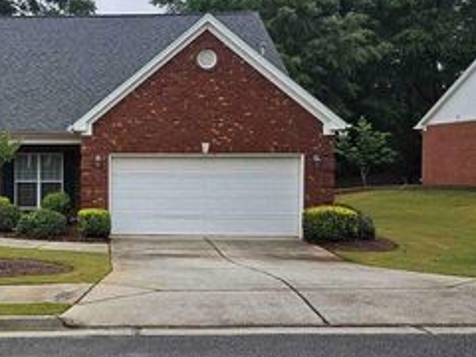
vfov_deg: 30.3
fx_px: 660
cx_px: 61
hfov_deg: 37.5
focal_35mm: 48
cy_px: 170
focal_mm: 5.4
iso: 25
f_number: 1.8
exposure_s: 1/738
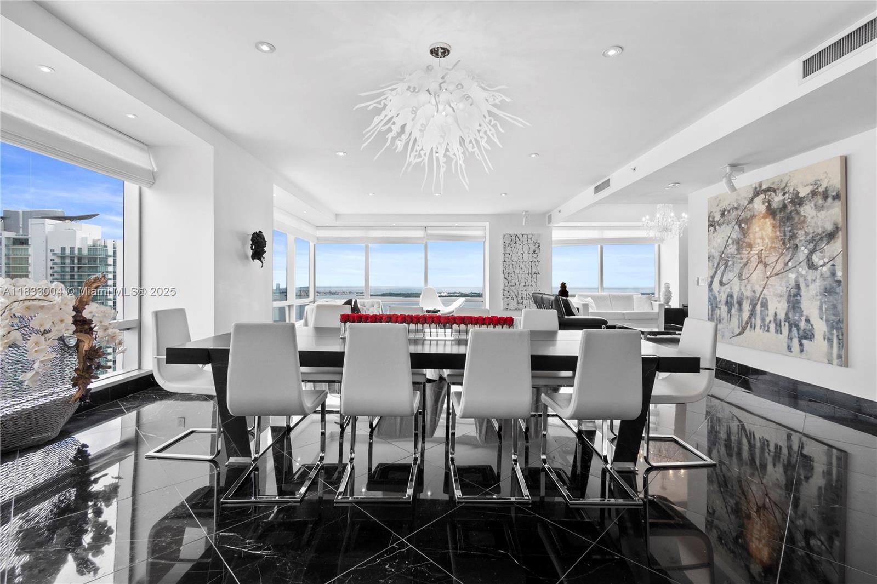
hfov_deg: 100.4
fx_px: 365
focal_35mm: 15
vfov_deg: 77.3
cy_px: 292
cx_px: 438
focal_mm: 10
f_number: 8
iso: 400
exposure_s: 1/15
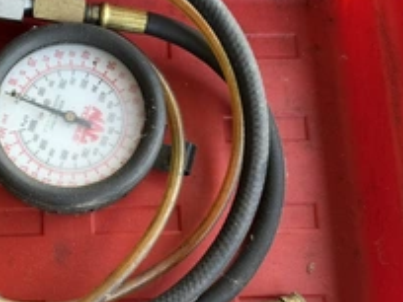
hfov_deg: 38.6
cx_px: 69
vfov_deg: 30.8
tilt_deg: -80.6
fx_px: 547
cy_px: 188
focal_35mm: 47
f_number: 1.78
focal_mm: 6.76
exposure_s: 1/121
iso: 160
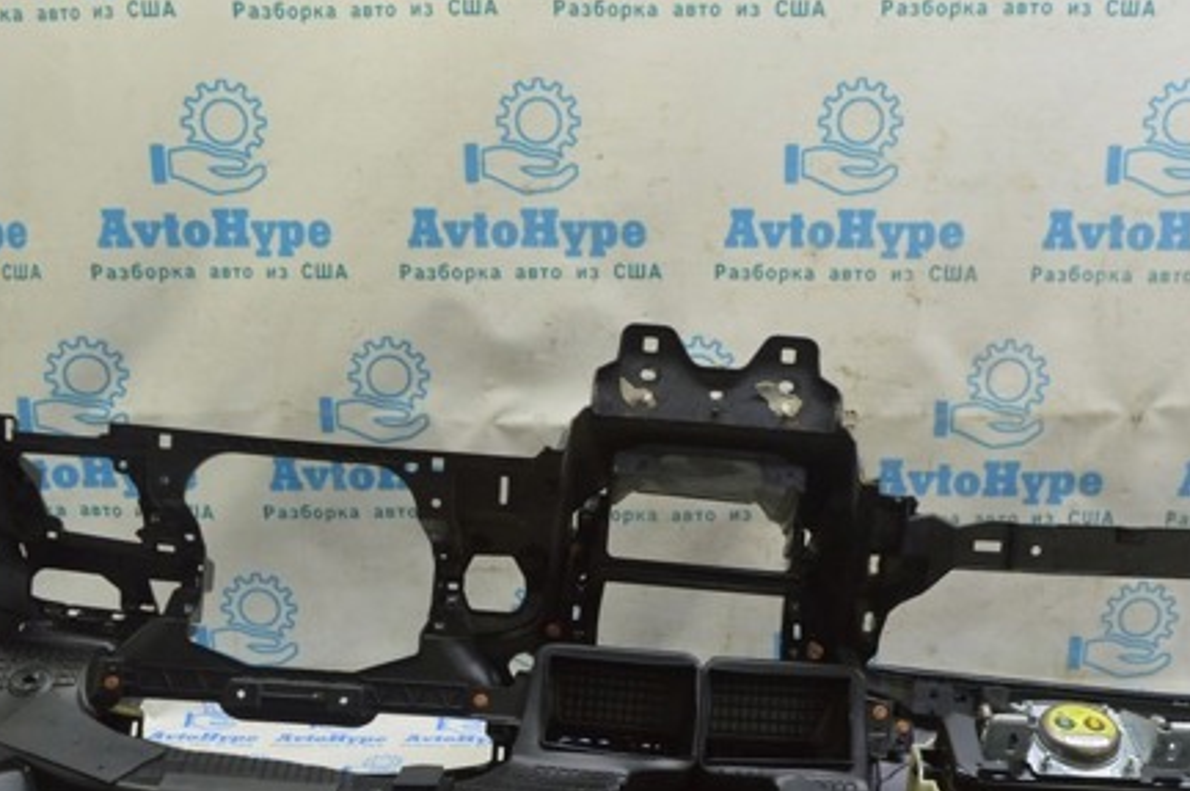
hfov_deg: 48.4
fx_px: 1321
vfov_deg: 32.9
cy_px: 555
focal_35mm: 40
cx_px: 669
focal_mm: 18
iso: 400
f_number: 5.6
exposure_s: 1/20
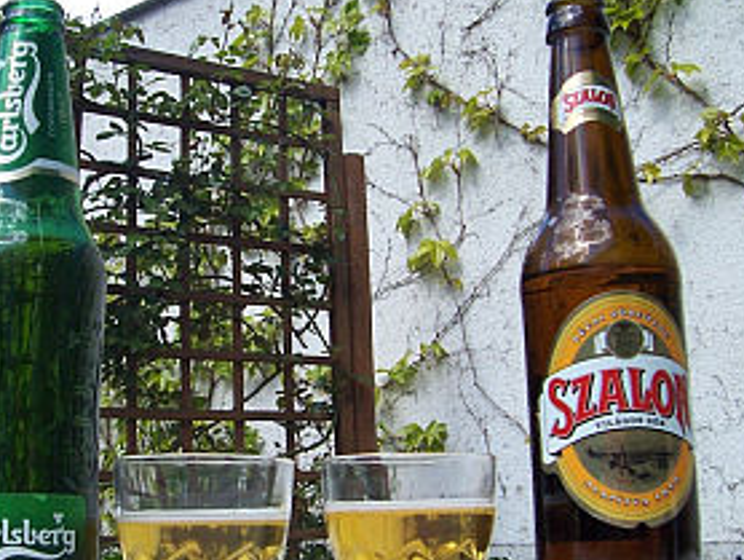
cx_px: 292
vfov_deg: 26.6
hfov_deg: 34.8
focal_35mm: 55
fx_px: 1183
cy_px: 308
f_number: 5.6
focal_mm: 5.6
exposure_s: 1/180
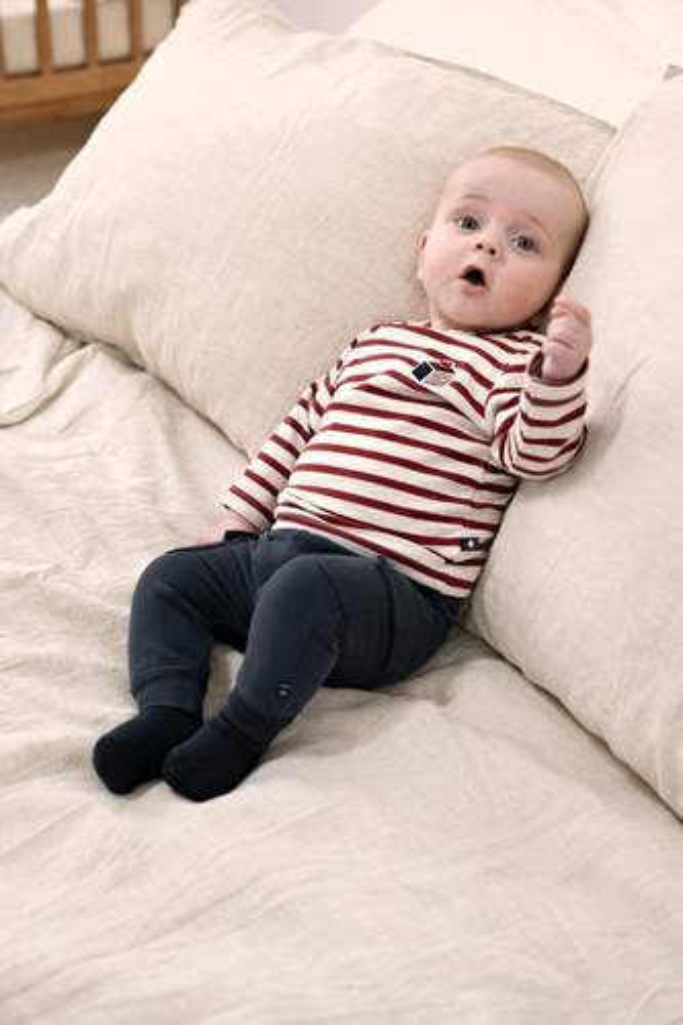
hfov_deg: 27.0
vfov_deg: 39.6
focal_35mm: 50
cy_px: 512
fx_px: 1424
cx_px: 342
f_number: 4
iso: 1600
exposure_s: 1/125
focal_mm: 50
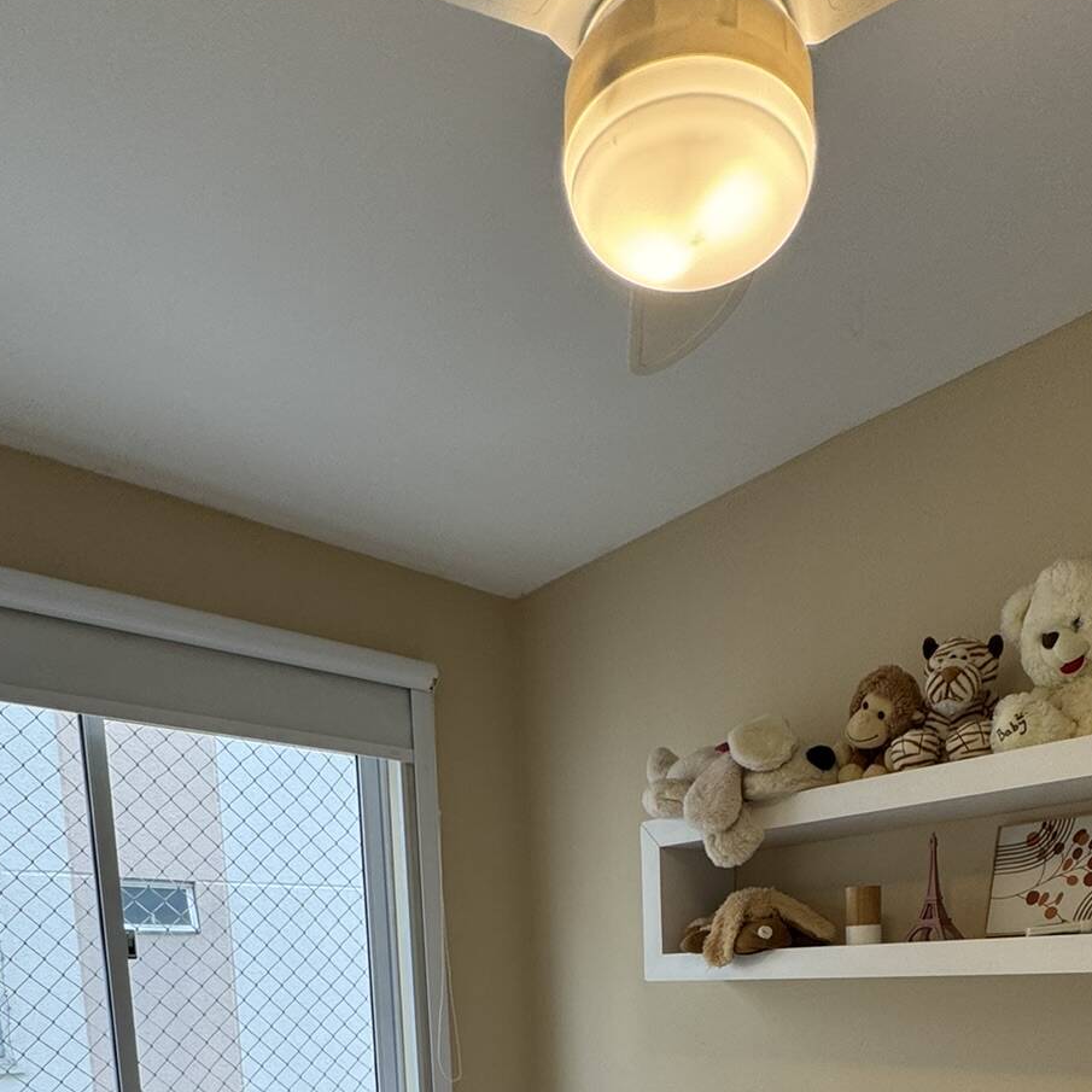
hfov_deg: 57.1
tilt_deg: -7.8
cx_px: 627
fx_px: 999
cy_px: 1140
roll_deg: +1.5
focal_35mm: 28
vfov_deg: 46.0
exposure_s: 1/120
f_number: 2.2
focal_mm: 2.22
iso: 125
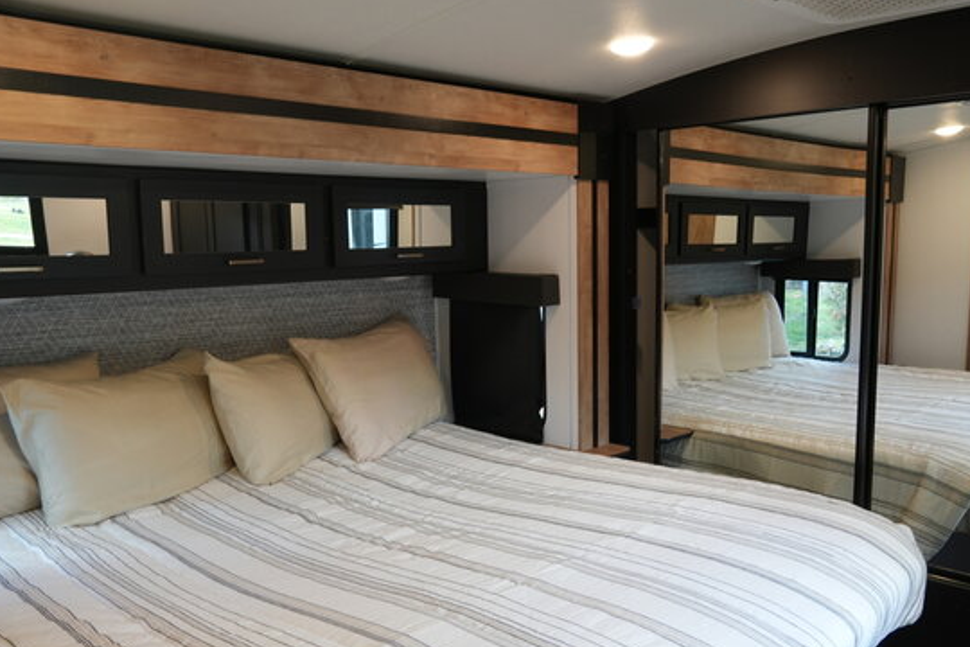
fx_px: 862
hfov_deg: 58.5
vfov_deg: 41.0
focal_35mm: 32
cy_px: 362
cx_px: 553
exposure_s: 1/13
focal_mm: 18
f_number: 5.6
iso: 250
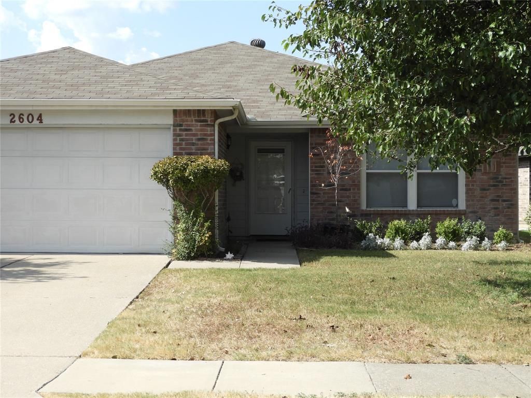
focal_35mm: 60
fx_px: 920
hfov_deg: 32.2
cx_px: 266
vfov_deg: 24.4
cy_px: 199
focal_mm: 10.7
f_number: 4.2
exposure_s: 1/500
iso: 100
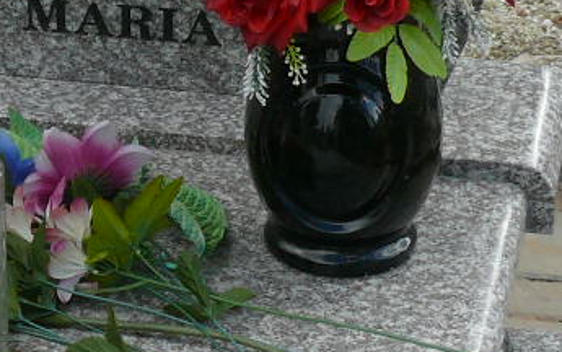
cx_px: 77
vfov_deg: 7.6
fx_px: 2636
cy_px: 98
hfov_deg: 12.1
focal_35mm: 172
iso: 100
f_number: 4.5
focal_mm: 7.4
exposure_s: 1/200
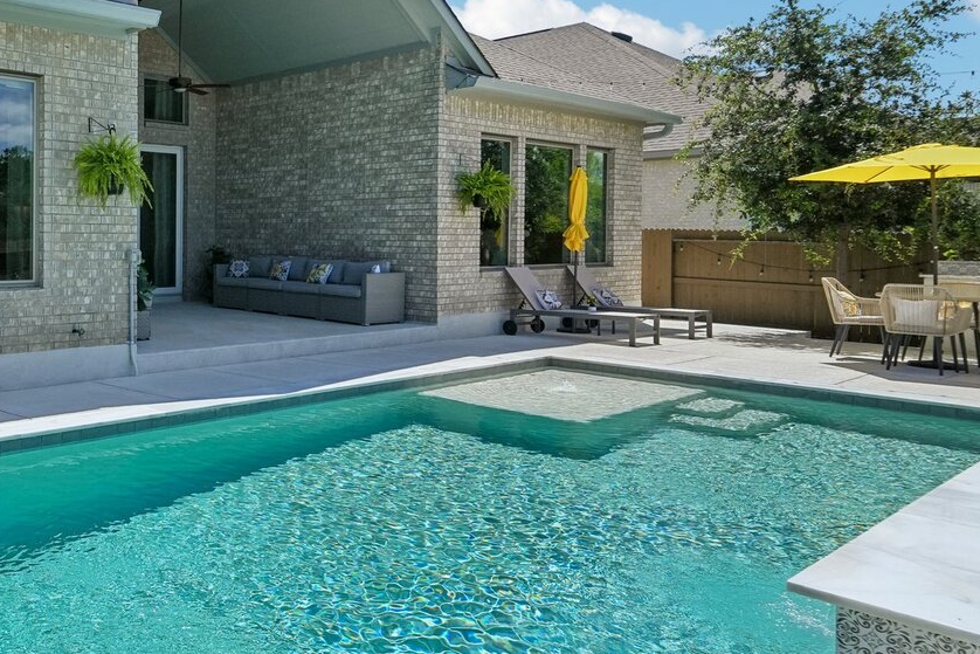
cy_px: 249
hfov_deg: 55.7
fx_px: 790
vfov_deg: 44.6
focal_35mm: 29
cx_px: 111
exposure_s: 1/2500
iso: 800
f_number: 8
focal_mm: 15
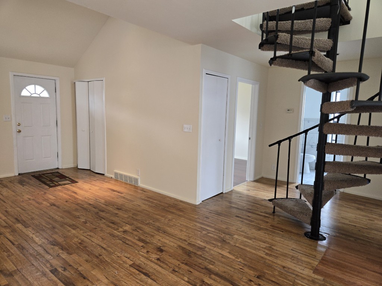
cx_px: 191
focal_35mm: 23
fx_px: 254
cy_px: 143
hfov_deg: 73.9
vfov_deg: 58.9
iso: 100
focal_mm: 5.4
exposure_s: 1/60
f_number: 1.8
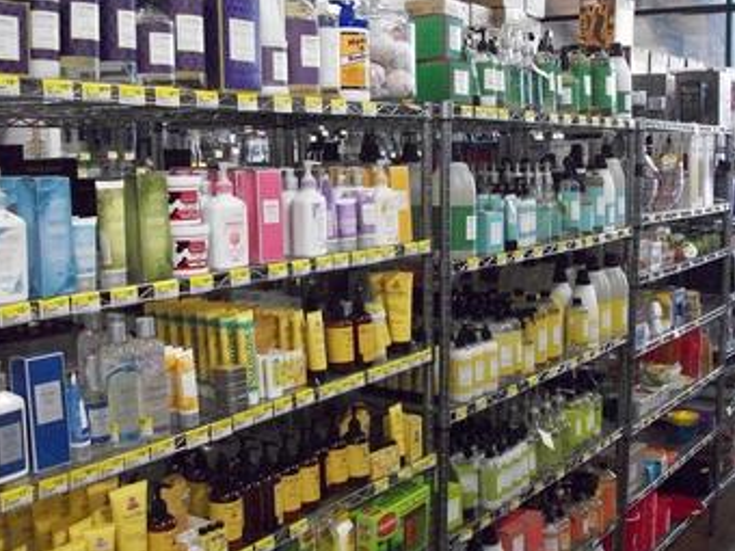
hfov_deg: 42.9
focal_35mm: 44
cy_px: 290
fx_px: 934
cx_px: 384
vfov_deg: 32.9
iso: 640
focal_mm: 5.7
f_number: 2.9
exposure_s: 1/125
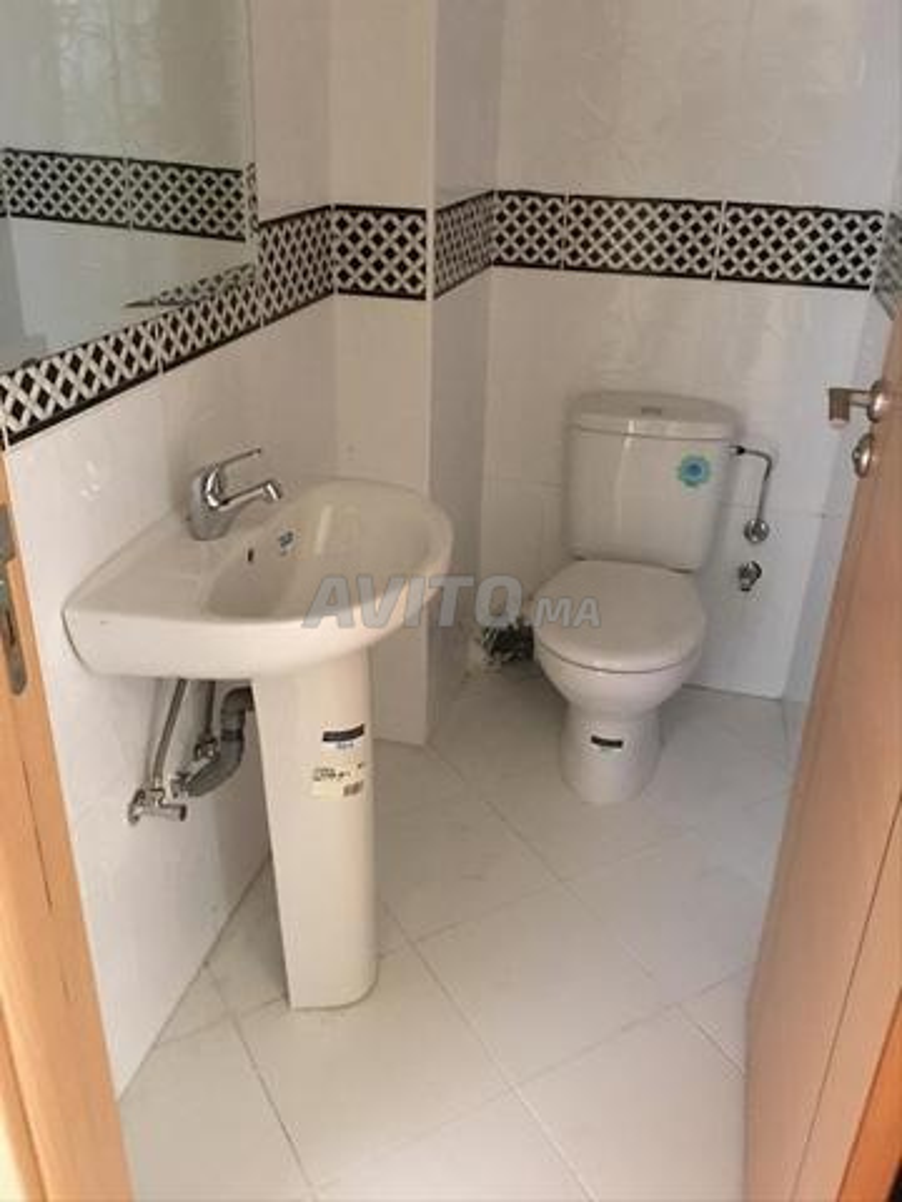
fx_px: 1008
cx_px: 451
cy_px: 601
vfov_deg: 61.7
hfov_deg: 48.2
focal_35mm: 29
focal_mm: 4.15
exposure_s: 1/8
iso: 160
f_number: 2.2
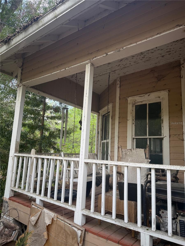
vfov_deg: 71.6
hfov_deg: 56.8
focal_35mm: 24
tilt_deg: +10.4
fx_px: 171
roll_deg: -3.2
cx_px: 92
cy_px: 123
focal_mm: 6.76
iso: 80
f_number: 1.78
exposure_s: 1/230
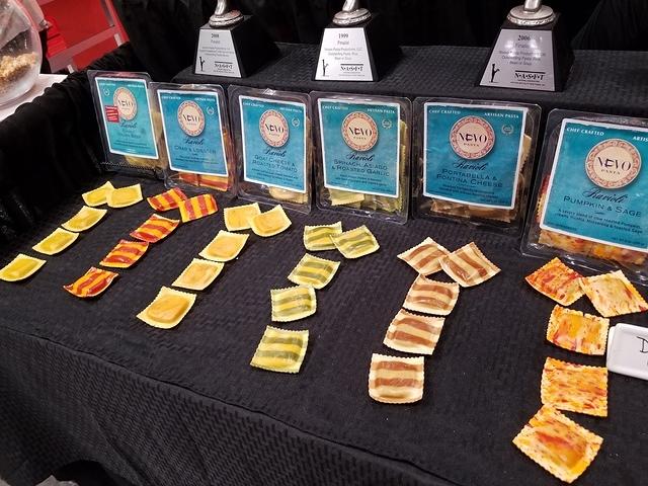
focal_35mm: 26
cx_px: 324
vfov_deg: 53.1
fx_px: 487
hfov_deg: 67.3
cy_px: 243
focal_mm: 4.2
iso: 160
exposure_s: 1/40
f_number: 1.7
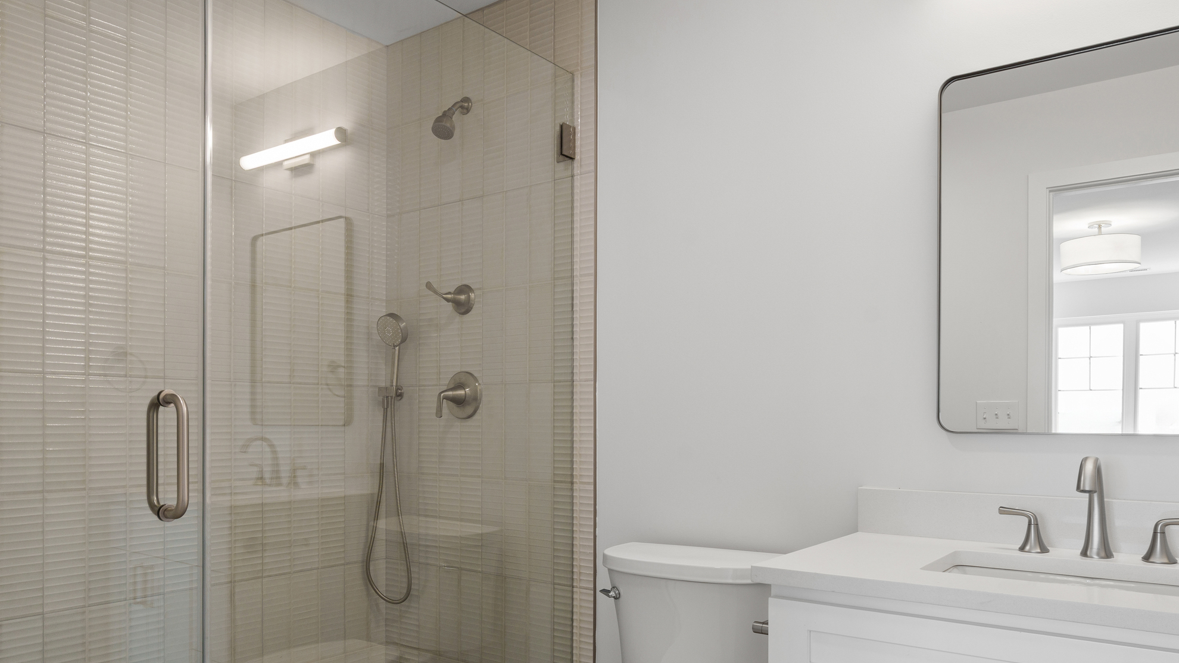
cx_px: 607
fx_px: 813
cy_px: 416
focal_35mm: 26
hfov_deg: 71.9
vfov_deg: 44.0
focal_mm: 16
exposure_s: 1/4
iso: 200
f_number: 9
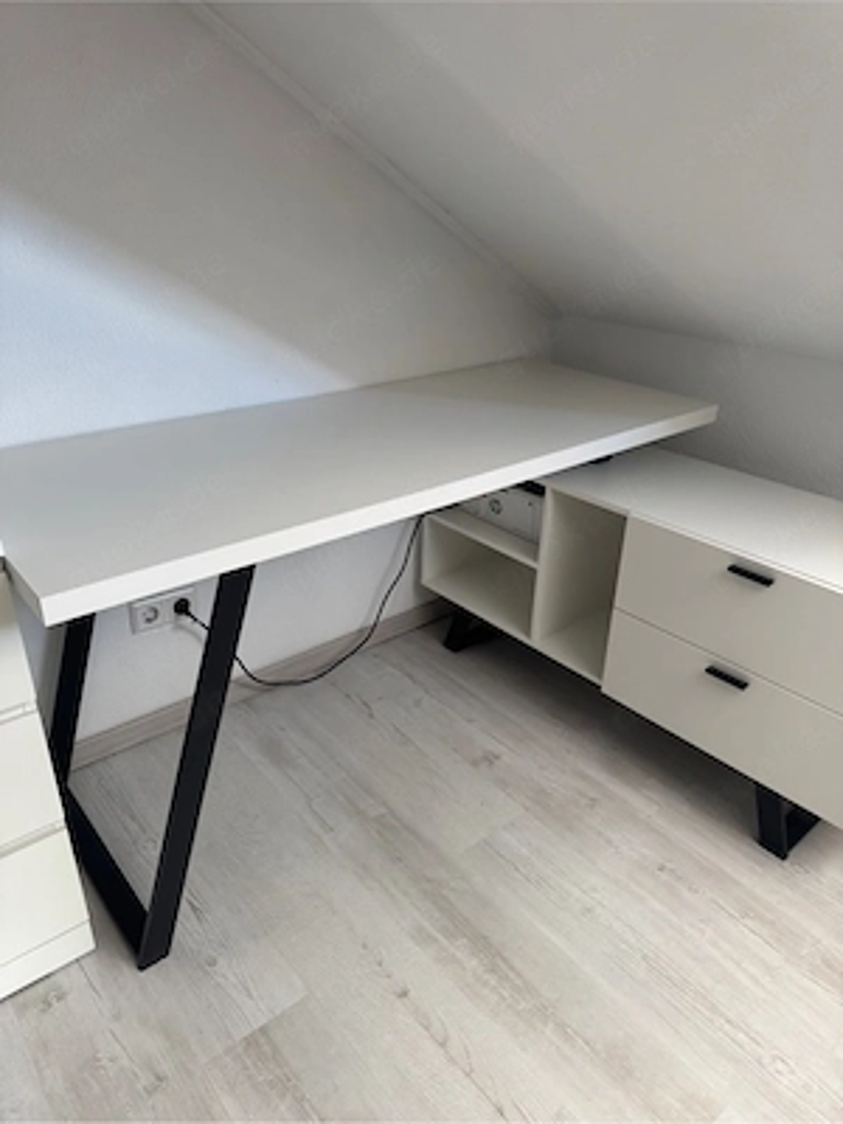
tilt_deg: -24.4
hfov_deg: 56.8
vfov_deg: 71.6
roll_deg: -4.3
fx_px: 779
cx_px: 422
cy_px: 562
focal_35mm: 24
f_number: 1.78
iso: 125
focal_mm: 6.76
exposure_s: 1/121
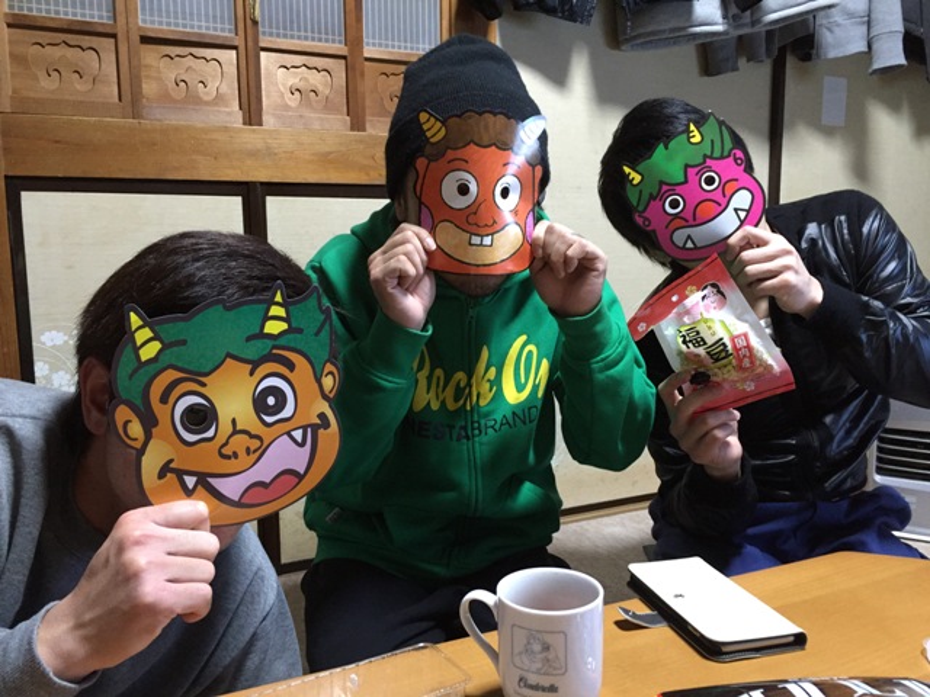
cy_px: 348
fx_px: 779
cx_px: 465
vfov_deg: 48.2
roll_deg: +1.5
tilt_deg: -6.0
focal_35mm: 29
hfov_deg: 61.7
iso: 250
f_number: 2.2
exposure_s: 1/17
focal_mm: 4.15
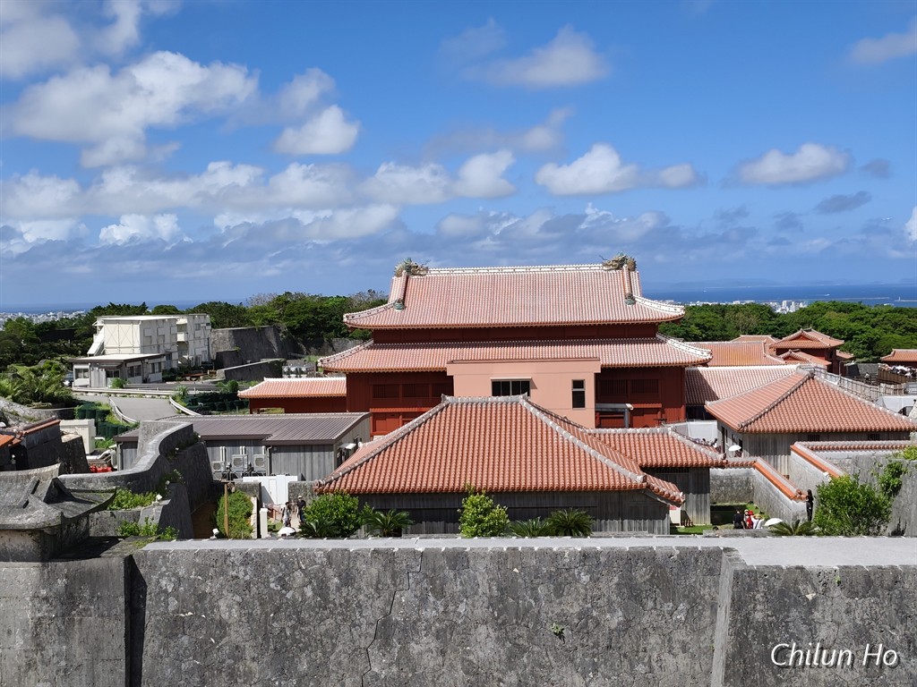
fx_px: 1219
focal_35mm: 46
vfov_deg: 31.5
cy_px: 344
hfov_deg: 41.2
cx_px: 458
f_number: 1.7
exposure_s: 1/810
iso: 50
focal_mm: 6.07
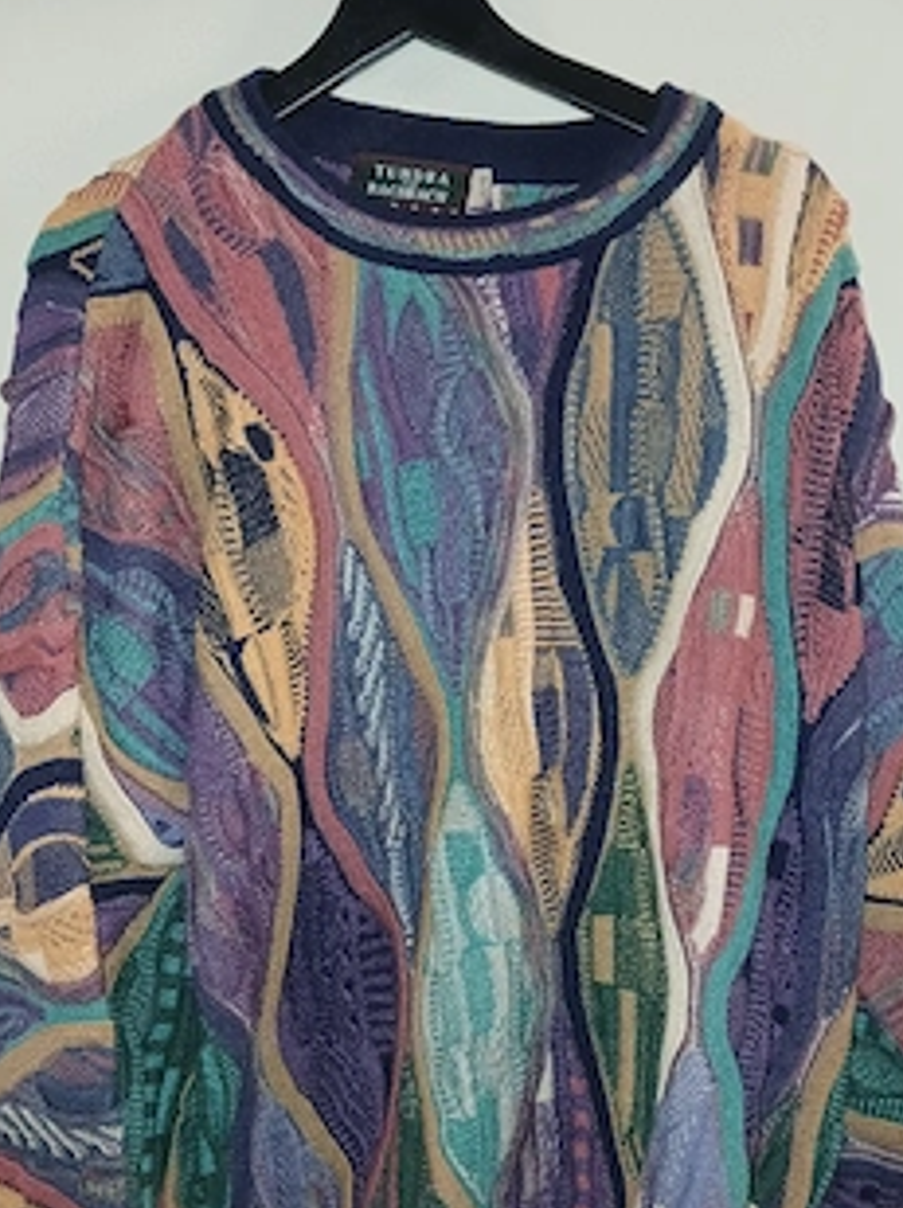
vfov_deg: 52.2
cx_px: 500
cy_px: 751
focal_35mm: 35
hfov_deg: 40.6
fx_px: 1220
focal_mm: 3.98
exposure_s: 1/33.3
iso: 250
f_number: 1.8
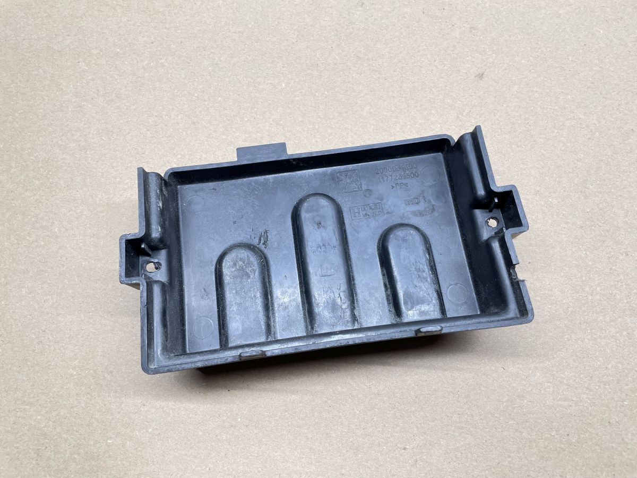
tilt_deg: -70.7
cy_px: 239
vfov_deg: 53.1
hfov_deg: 67.3
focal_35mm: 26
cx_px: 318
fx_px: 478
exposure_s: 1/100
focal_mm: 4.2
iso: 125
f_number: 1.6
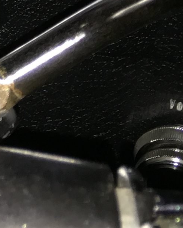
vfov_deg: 12.2
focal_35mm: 150
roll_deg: +2.2
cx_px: -362
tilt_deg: -19.0
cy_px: -130
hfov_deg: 8.6
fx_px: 1015
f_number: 2.2
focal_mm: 4.15
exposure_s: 1/16
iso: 64
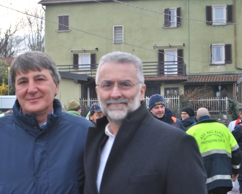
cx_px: 99
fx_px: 415
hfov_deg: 32.4
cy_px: 97
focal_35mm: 58
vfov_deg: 26.2
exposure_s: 1/100
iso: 200
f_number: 5
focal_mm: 34
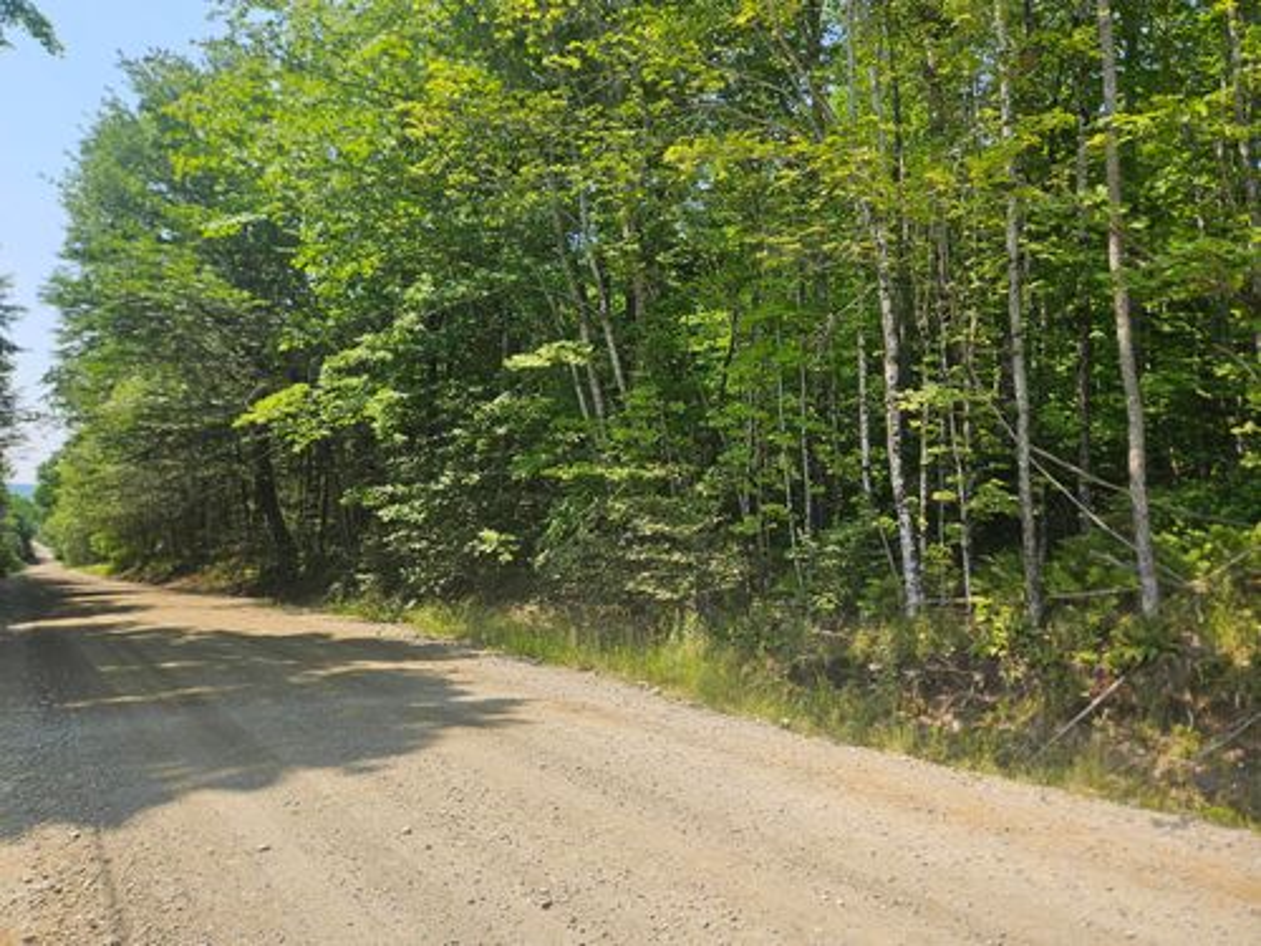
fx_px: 838
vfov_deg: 58.9
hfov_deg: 73.9
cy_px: 473
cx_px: 630
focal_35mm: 23
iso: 25
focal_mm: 5.4
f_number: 1.8
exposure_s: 1/1114
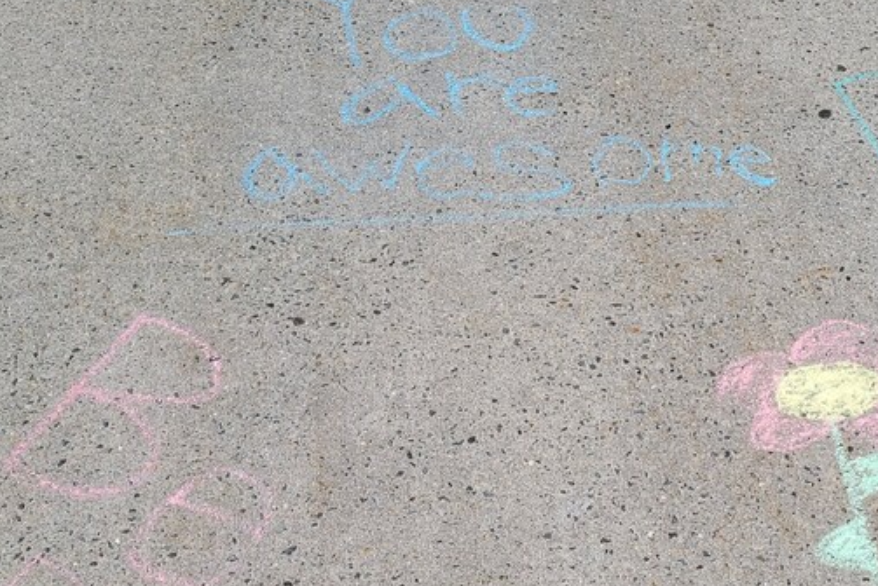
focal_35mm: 55
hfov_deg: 35.7
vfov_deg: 24.6
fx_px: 1342
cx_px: 613
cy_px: 375
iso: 40
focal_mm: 5.4
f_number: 1.8
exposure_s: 1/3861
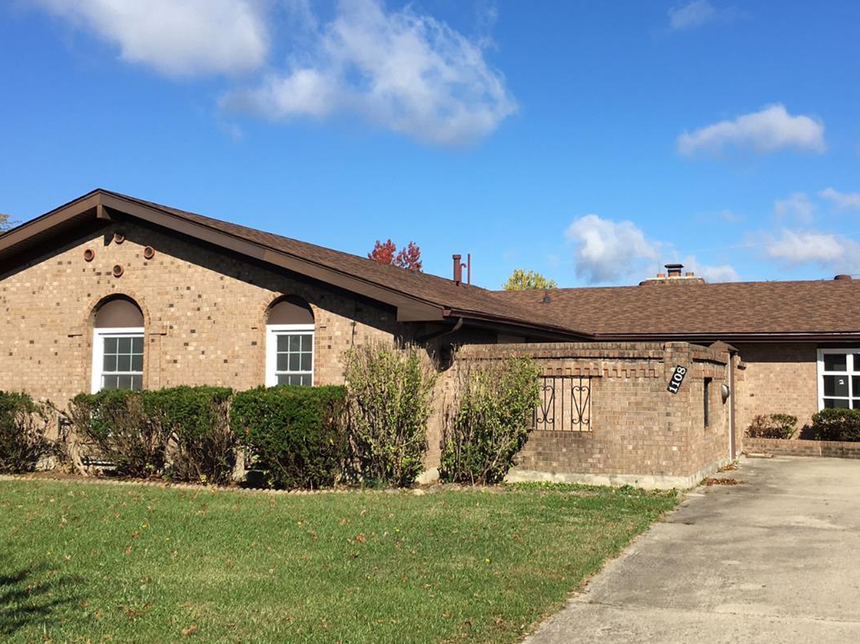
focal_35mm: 41
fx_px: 1018
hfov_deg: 45.7
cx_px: 474
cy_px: 314
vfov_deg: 35.1
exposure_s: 1/1637
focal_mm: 4.15
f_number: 2.2
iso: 25
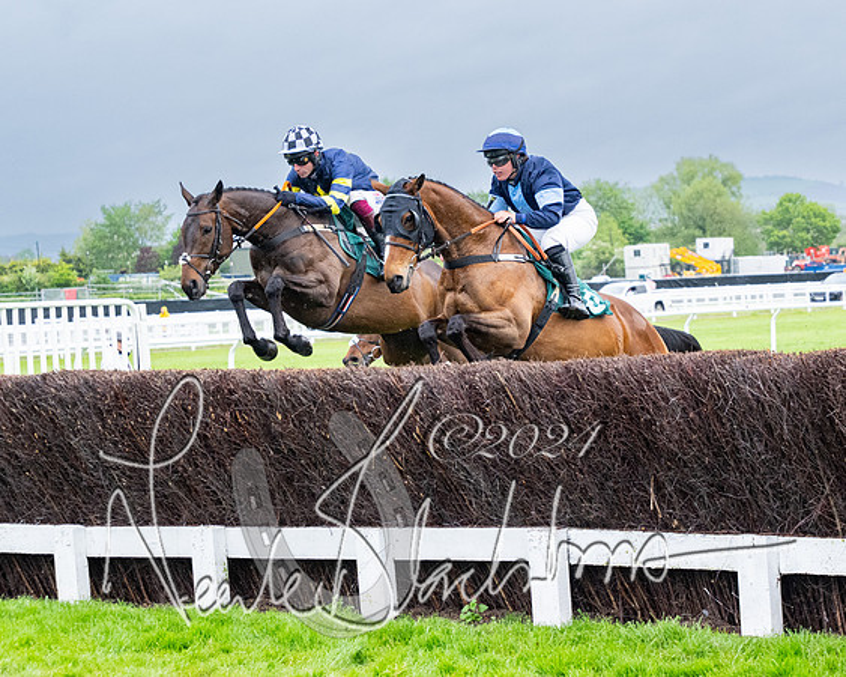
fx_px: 2677
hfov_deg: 17.9
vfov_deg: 14.4
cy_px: 335
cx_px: 625
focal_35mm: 107
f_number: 5
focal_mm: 70
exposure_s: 1/1000
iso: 2000
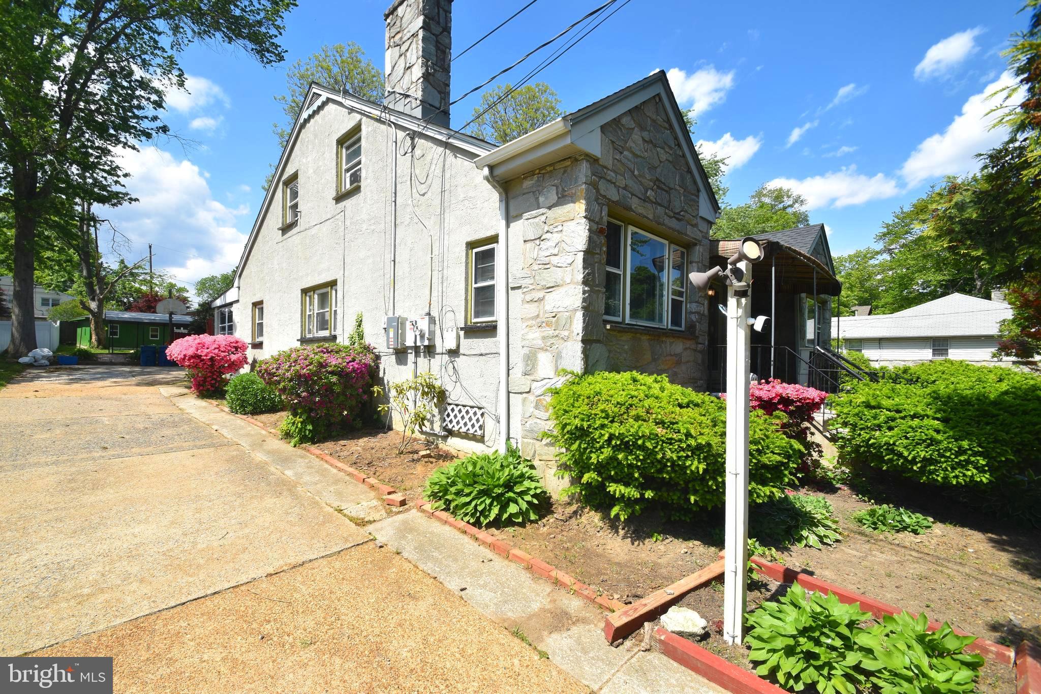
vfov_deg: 77.3
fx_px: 434
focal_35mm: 15
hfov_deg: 100.4
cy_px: 347
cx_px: 520
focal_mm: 10
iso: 200
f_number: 9
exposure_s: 1/320
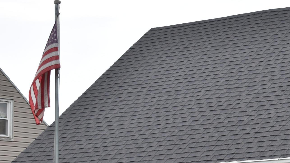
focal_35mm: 139
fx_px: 1069
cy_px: 202
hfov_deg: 15.1
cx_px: 306
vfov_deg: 8.6
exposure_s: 1/160
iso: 100
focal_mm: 38
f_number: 6.3
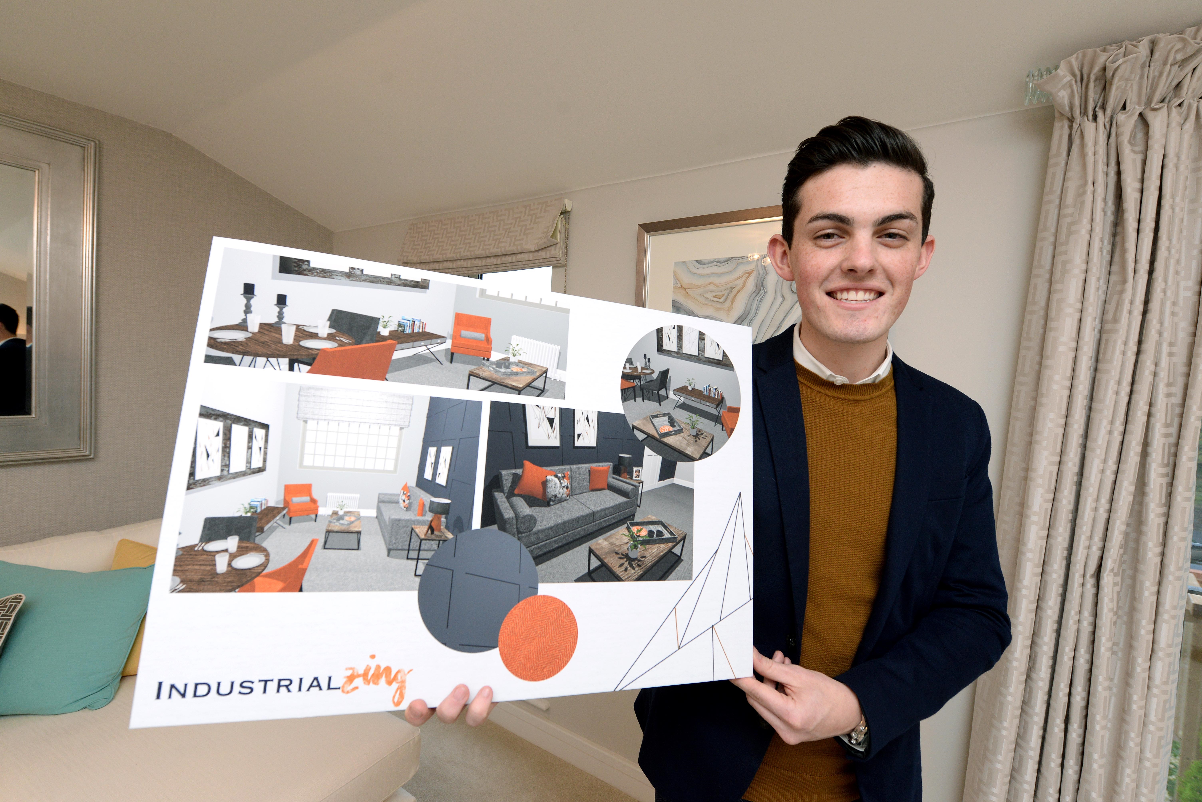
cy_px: 401
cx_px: 601
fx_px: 568
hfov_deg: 93.3
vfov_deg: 70.5
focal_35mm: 17
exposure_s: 1/80
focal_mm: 17
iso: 1000
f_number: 7.1
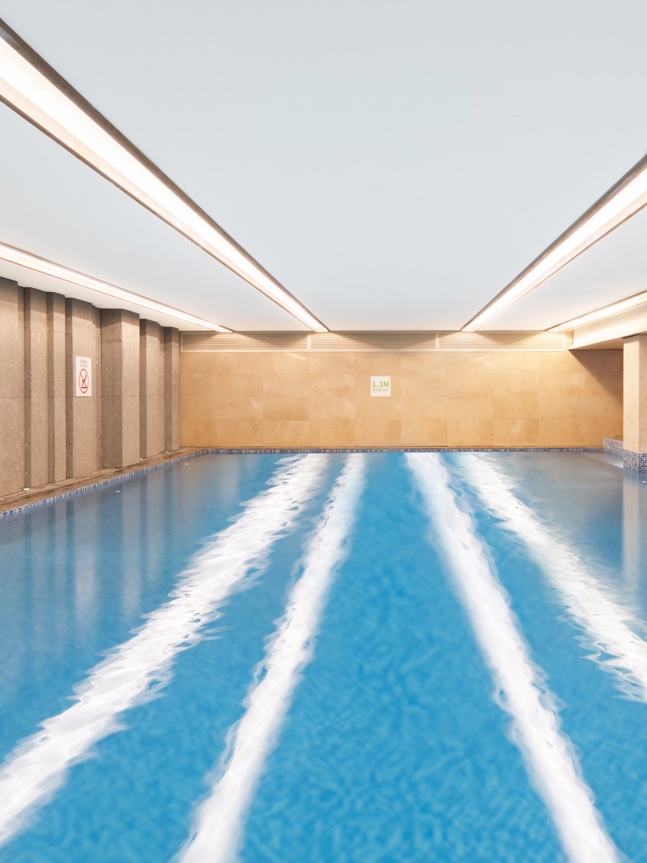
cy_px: 393
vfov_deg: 56.7
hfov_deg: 43.9
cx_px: 396
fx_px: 798
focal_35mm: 32
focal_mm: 17
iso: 100
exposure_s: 1/2.5
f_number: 11
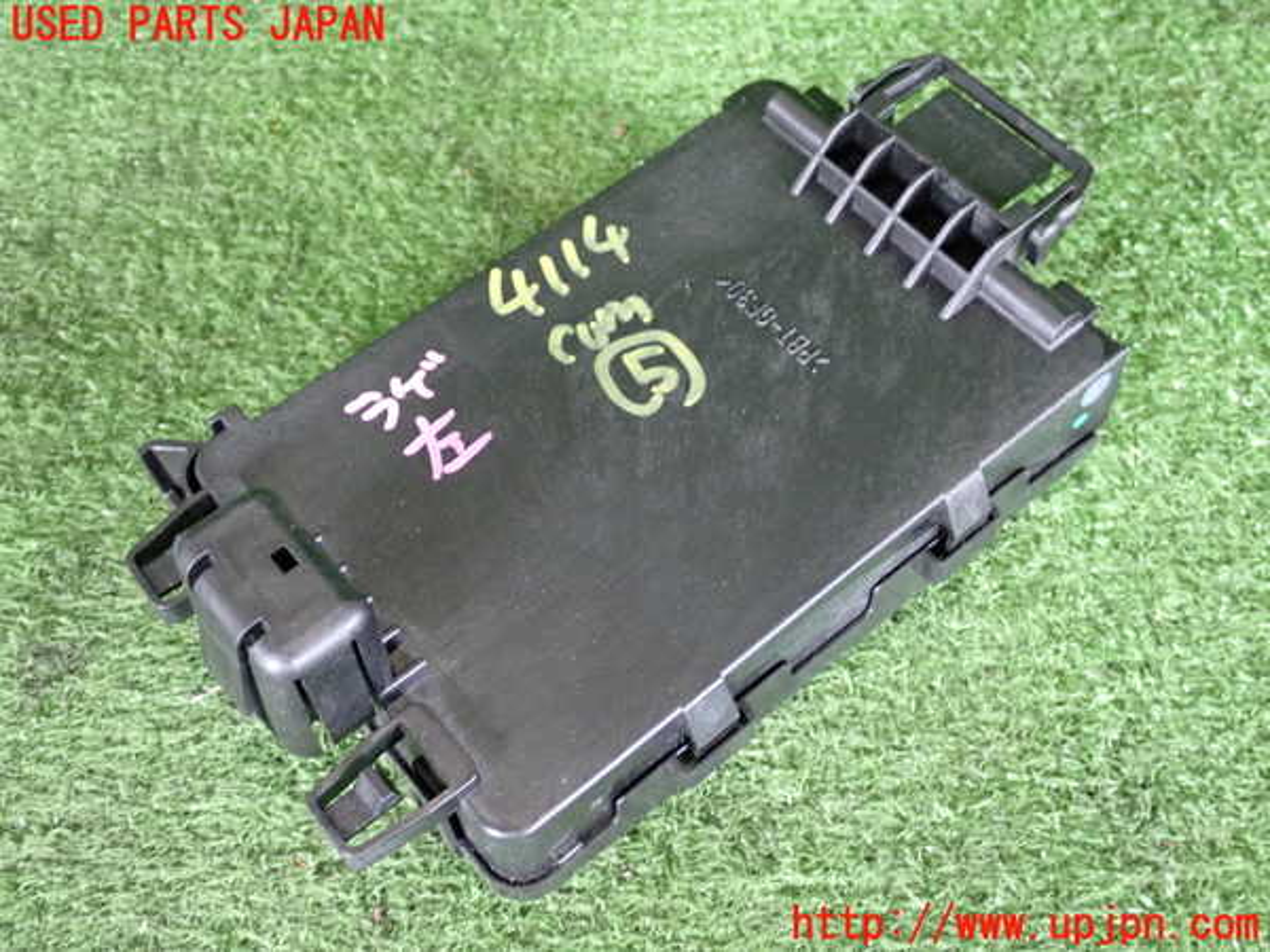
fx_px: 1614
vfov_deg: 32.9
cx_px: 635
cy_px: 476
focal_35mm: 44
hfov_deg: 42.9
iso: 800
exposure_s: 1/40
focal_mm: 7.84
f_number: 2.9
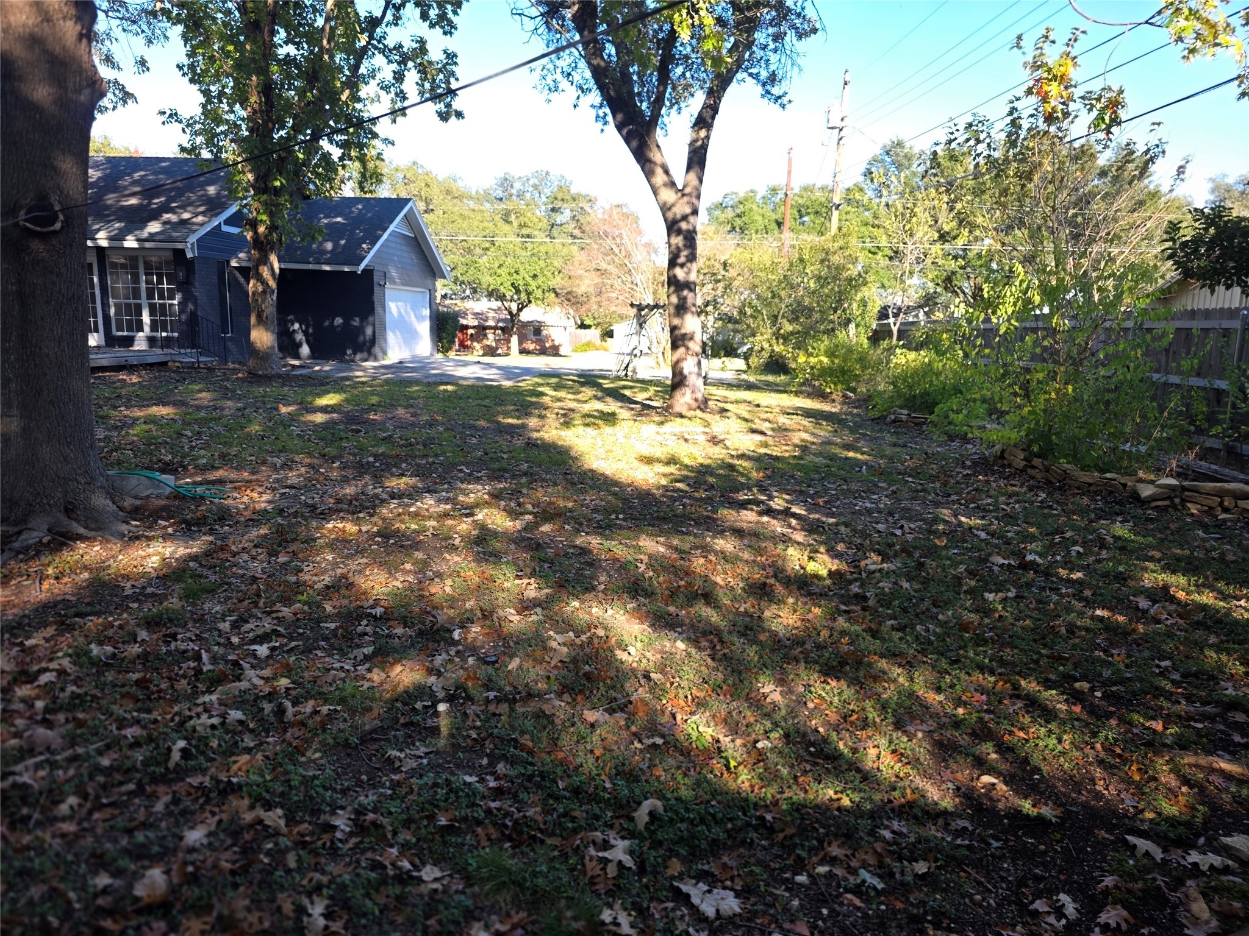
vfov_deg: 58.9
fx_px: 830
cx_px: 624
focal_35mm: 23
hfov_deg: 73.9
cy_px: 468
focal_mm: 6.3
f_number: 1.7
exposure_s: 1/359
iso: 40
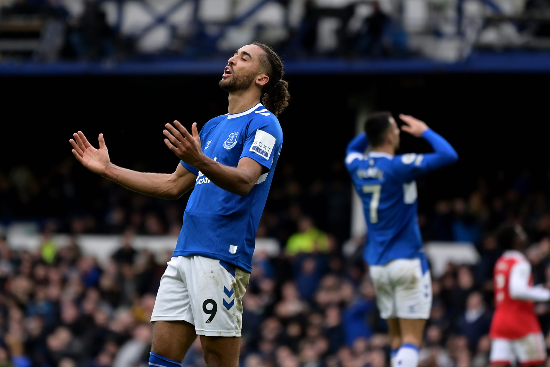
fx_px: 3055
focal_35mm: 200
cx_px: 275
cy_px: 184
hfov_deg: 10.3
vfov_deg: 6.9
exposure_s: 1/1250
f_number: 2.8
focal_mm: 200
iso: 1000
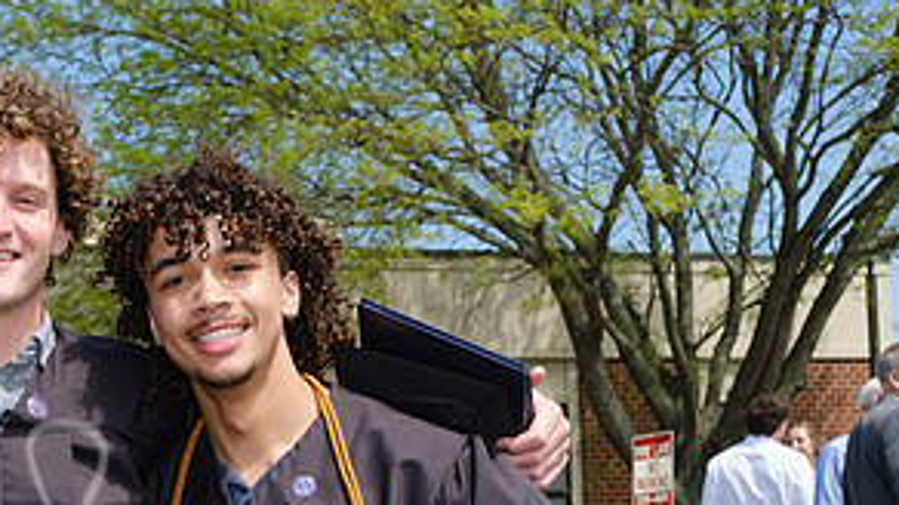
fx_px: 1835
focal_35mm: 77
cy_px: 562
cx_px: 15
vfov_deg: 15.2
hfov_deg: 26.2
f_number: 5.6
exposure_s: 1/500
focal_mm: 24.9
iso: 200
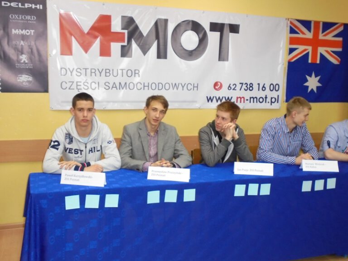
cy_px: 130
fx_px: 382
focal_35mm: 38
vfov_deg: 37.7
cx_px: 174
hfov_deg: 49.0
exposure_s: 1/50
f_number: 4.2
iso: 400
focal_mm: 6.9
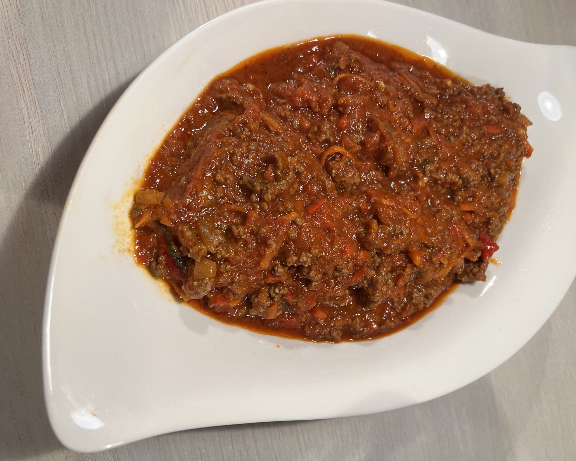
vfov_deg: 51.5
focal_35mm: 28
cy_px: 237
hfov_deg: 62.1
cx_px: 311
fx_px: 477
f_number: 1.5
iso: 80
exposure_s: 1/100
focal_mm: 5.7
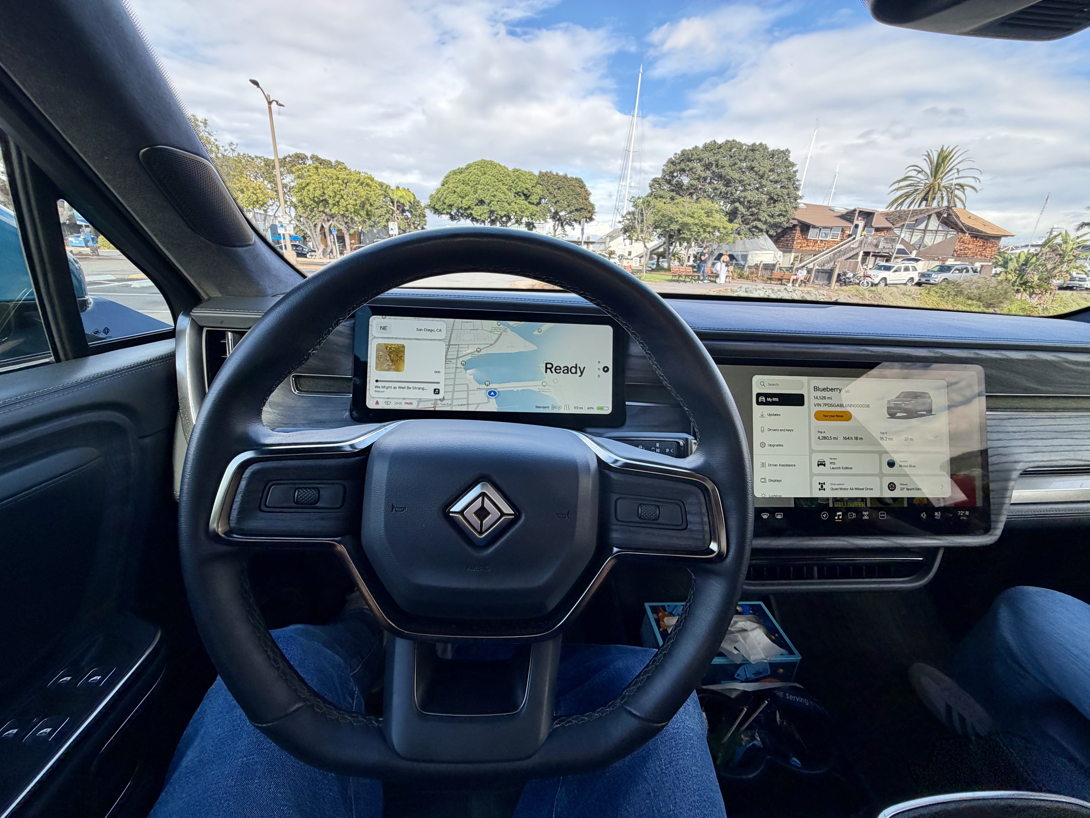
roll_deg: -1.2
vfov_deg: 85.7
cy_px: 409
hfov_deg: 102.1
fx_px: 441
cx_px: 545
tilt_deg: -19.6
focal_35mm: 14
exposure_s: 1/214
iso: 50
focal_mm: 2.22
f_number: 2.2
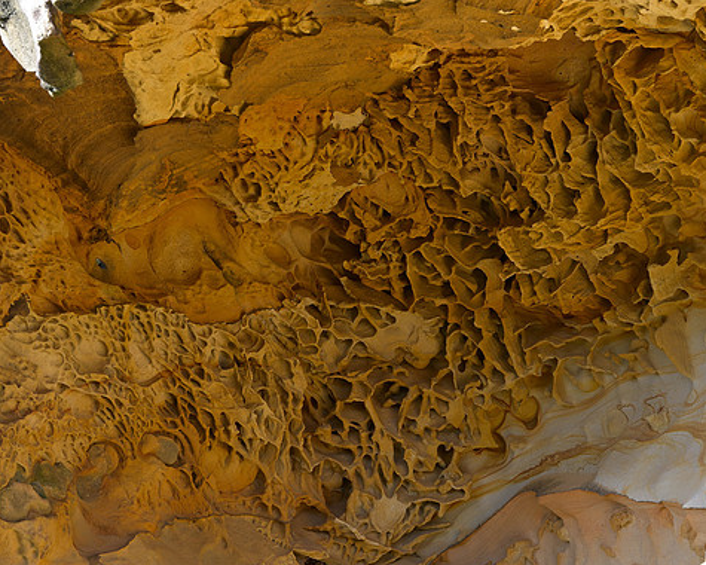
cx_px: 430
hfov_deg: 39.3
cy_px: 284
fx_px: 982
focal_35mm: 47
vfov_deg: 32.1
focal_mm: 41
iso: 100
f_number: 5
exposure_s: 1/40
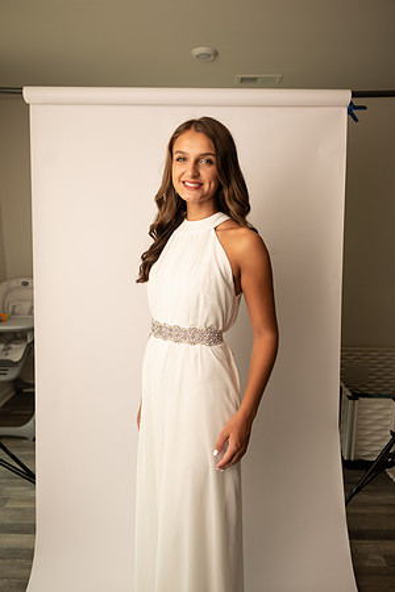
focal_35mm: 24
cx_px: 198
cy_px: 296
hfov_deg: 53.1
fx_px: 395
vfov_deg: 73.7
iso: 100
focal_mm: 24
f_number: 3.2
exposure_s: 1/160
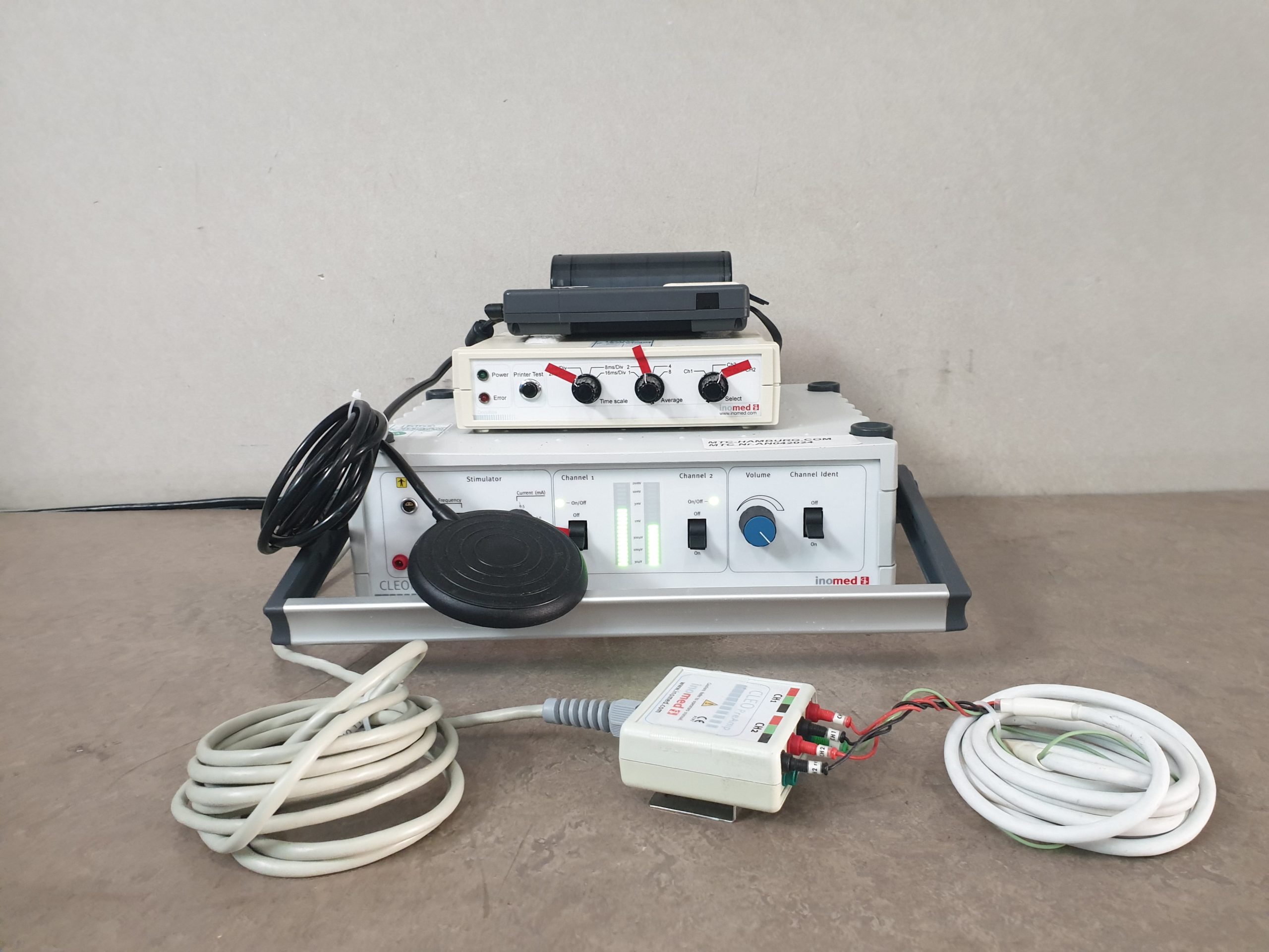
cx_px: 634
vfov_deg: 53.1
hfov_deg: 67.3
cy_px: 476
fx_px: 953
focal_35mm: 26
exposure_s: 1/50
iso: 320
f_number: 2.4
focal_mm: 4.3
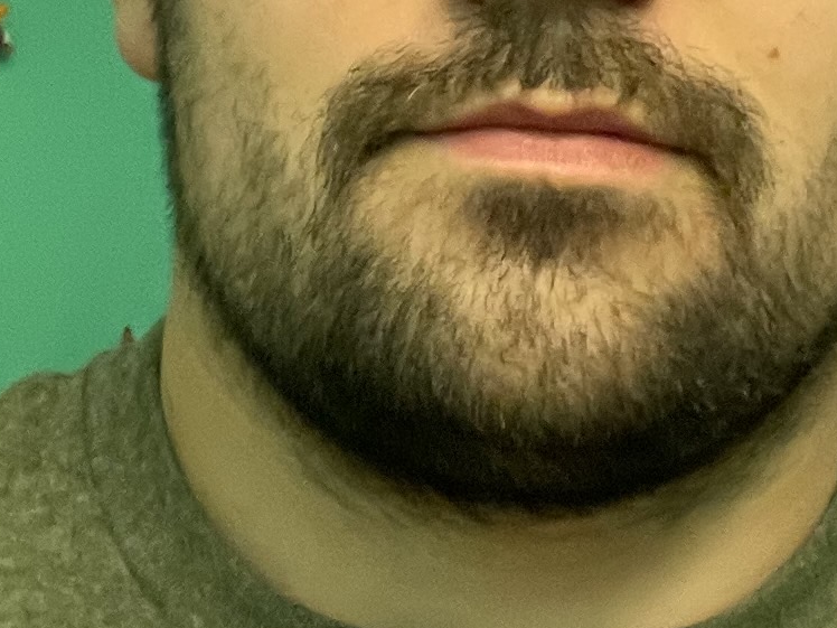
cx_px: 413
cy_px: -224
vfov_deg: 11.6
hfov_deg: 15.9
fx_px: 2998
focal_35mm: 124
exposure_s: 1/60
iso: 320
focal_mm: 2.71
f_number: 2.2
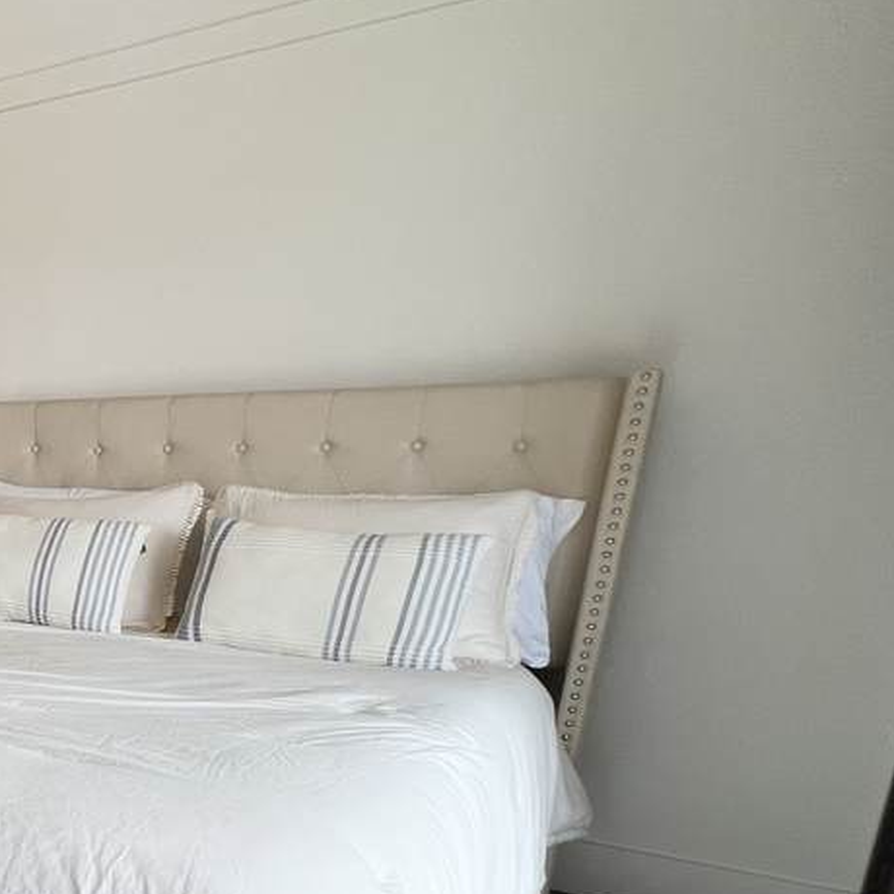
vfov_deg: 48.5
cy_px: 704
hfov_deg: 34.5
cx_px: -288
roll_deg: -1.4
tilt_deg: -12.8
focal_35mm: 32
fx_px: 935
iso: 64
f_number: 1.8
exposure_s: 1/63
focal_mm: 1.57
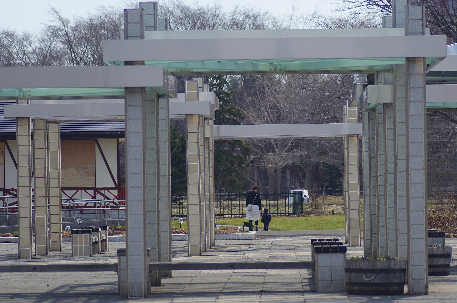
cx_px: 228
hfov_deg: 15.2
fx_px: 1710
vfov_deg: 10.1
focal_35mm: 135
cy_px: 152
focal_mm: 90
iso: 160
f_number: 2.8
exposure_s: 1/800
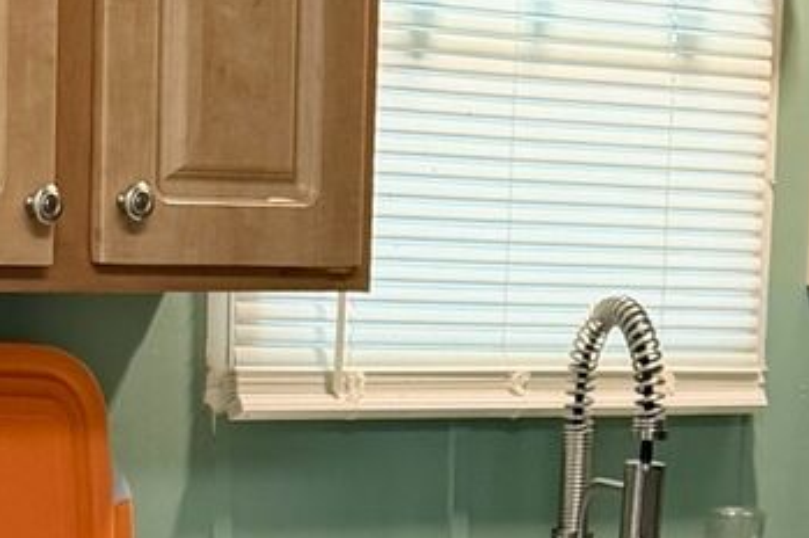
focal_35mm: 165
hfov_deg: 12.5
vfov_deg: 8.2
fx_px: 3704
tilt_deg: -5.9
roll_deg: -3.7
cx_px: 401
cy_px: 654
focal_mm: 6.76
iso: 125
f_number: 1.78
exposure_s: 1/60
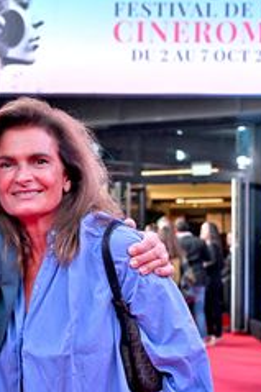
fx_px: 884
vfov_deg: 24.9
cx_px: 49
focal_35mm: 81
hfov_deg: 16.7
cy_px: 262
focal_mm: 33.5
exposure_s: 1/400
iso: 1000
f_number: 4
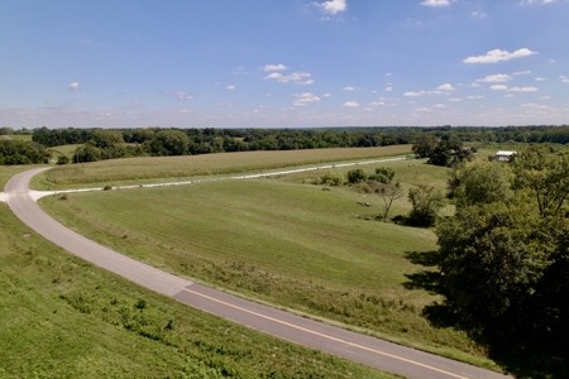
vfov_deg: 57.2
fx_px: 348
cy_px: 190
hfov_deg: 78.6
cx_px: 284
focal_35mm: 22
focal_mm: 8.38
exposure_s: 1/120
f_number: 2.8
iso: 100
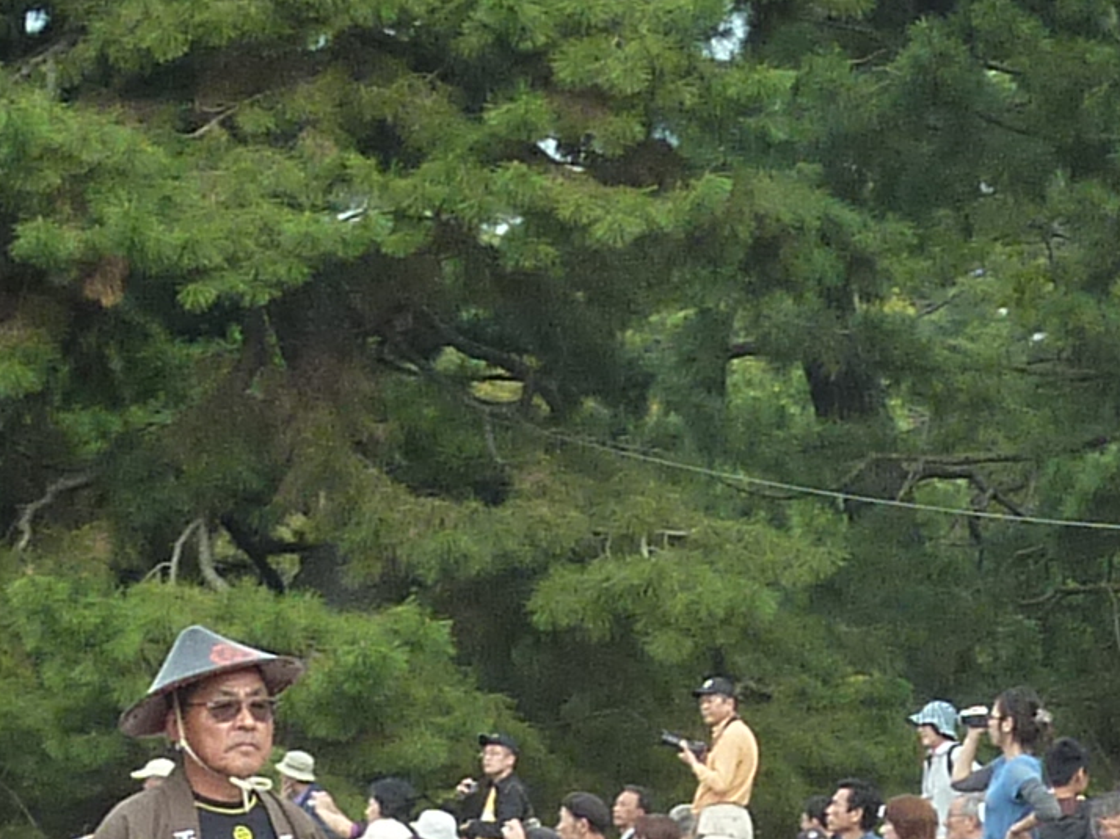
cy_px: 590
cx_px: 798
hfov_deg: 6.9
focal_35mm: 287
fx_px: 9283
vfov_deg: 5.2
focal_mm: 9.1
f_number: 3.9
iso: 125
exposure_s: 1/250
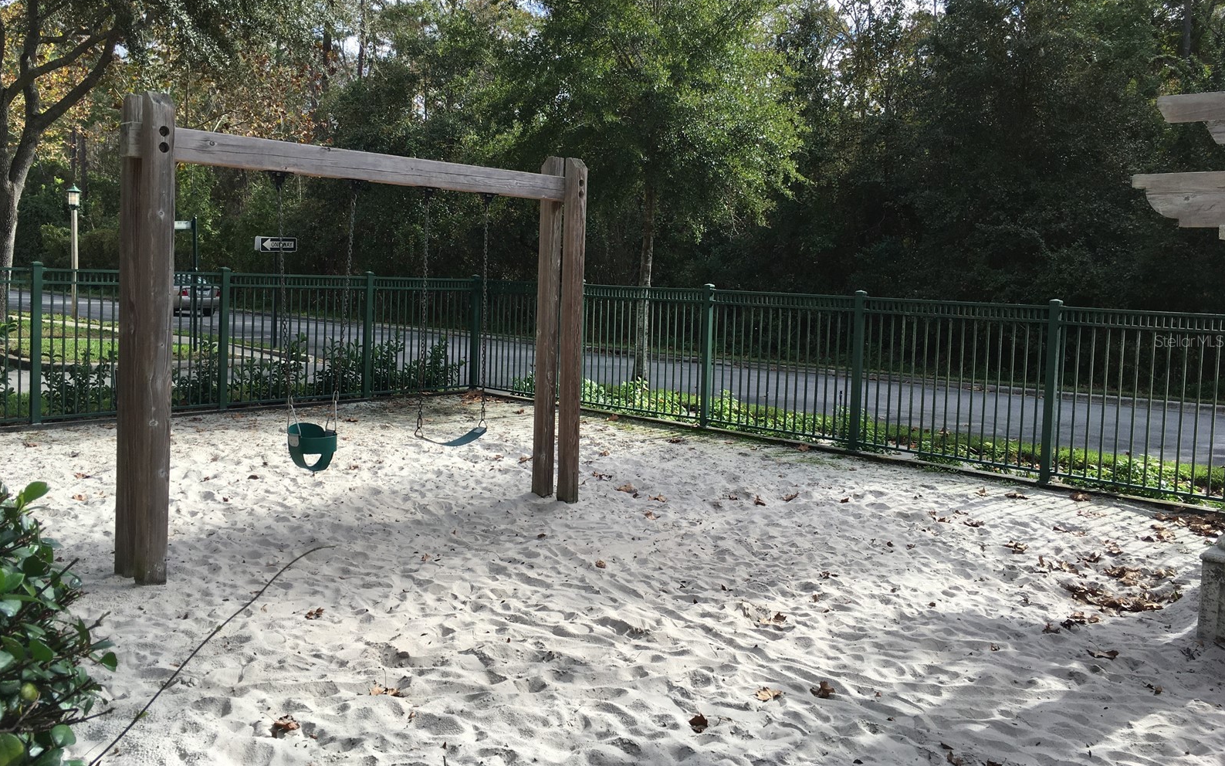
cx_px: 610
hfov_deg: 61.2
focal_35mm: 31
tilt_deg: -4.6
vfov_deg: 40.5
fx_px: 1035
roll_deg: -2.2
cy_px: 341
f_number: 2.2
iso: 25
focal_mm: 4.15
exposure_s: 1/569
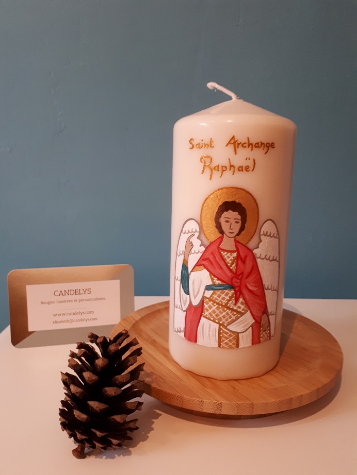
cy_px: 238
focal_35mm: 27
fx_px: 371
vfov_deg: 65.3
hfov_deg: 51.4
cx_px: 178
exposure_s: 1/20
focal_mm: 3.6
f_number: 1.9
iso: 160
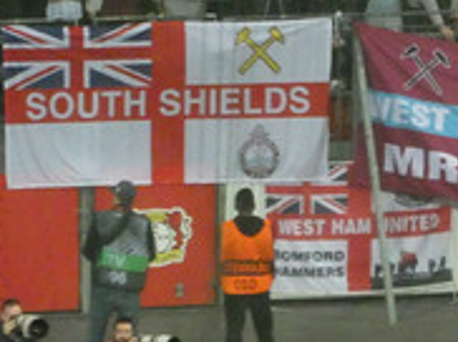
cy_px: 234
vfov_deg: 1.4
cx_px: 707
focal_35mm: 1056
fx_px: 13953
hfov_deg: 1.9
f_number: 5.8
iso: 1250
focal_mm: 53.8
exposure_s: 1/100
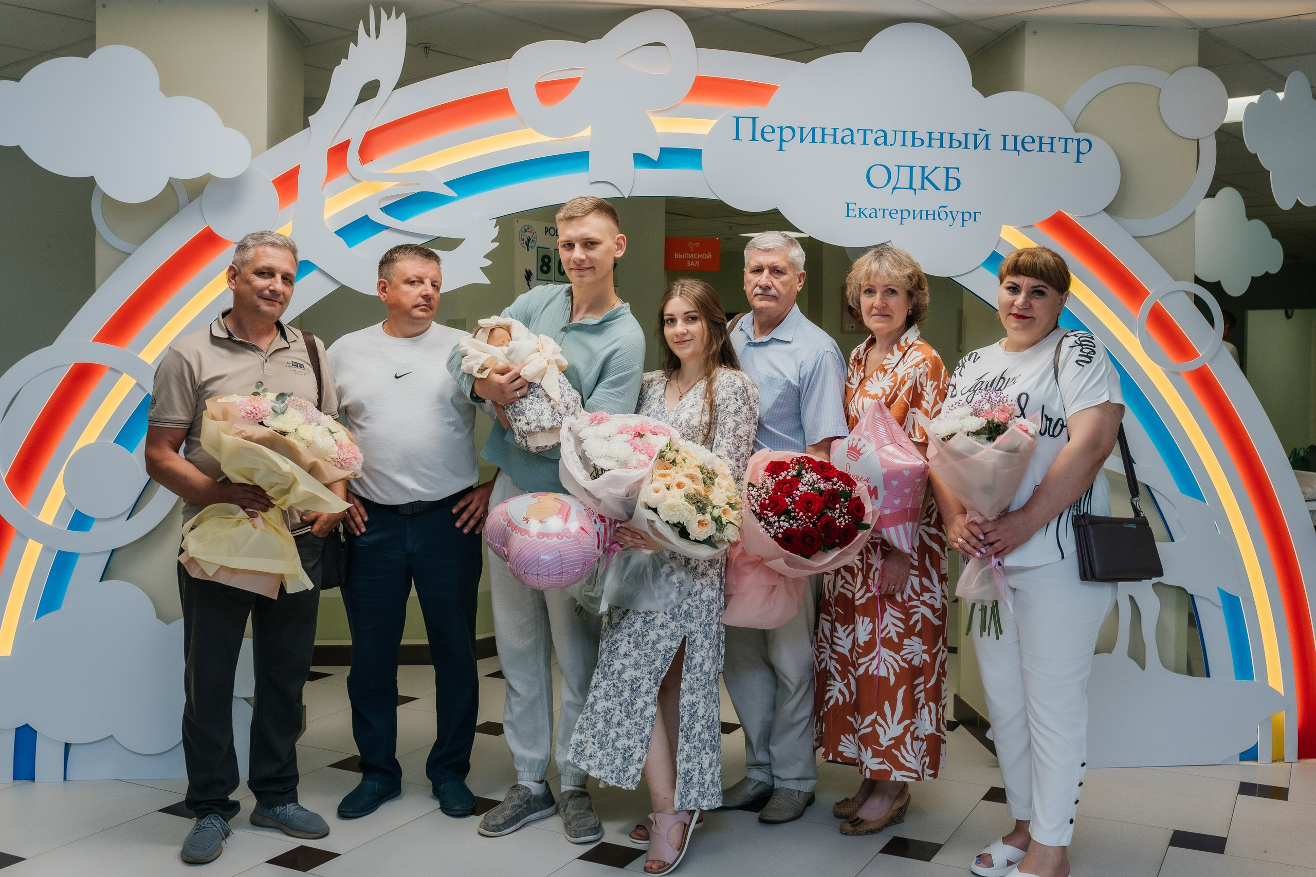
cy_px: 416
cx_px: 691
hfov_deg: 52.1
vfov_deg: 36.1
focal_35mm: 37
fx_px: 1344
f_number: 5.6
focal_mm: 35
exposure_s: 1/160
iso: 640
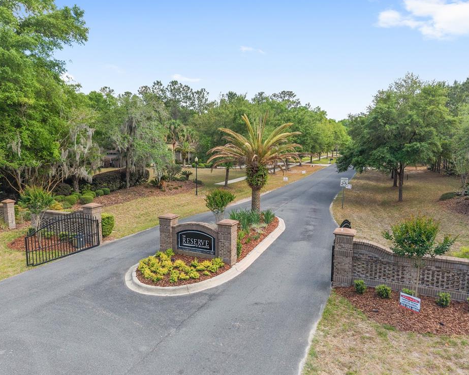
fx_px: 361
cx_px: 224
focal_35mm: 26
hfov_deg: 66.0
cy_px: 191
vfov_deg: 54.9
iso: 290
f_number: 1.8
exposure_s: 1/2500
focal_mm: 8.67
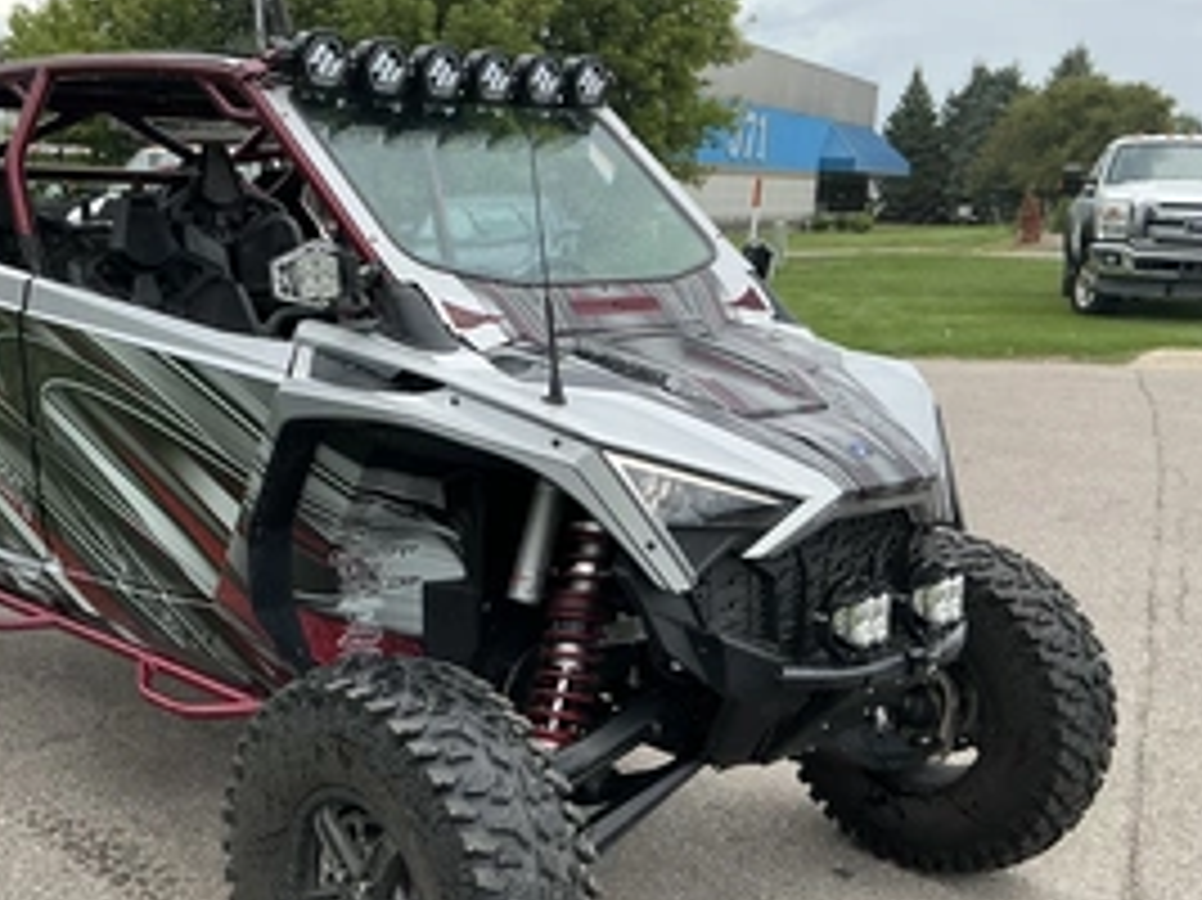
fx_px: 1458
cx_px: 437
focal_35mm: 42
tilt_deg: -12.9
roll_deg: -2.2
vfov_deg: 34.1
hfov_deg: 44.4
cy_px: 585
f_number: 1.8
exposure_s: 1/409
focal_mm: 3
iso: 25
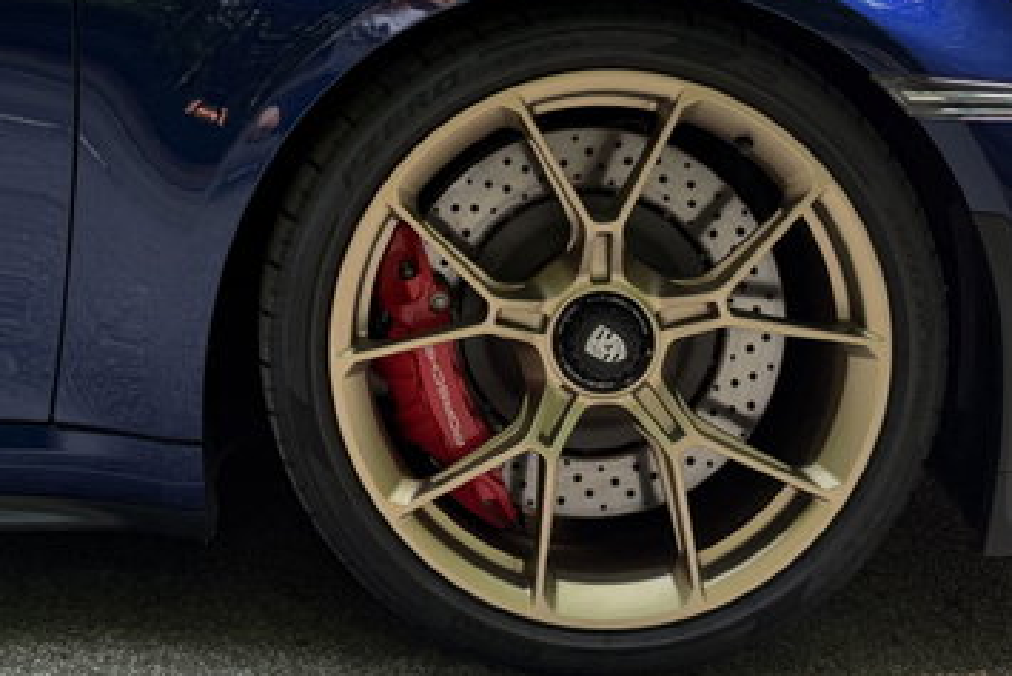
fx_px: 1519
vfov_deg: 24.0
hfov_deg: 36.4
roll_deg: -1.3
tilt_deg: -5.9
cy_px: 3
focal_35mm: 54
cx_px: 319
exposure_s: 1/121
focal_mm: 6.76
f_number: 1.78
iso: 80
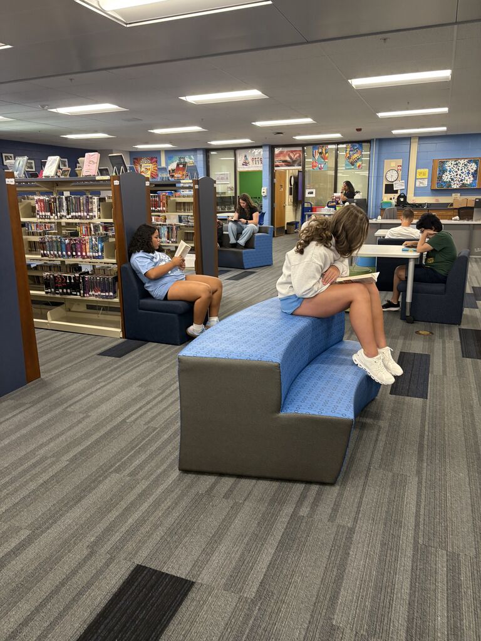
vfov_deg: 67.3
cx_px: 240
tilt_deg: -12.2
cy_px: 320
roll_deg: +0.0
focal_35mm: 26
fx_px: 482
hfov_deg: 53.1
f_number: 1.6
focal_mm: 5.96
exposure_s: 1/50
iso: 160
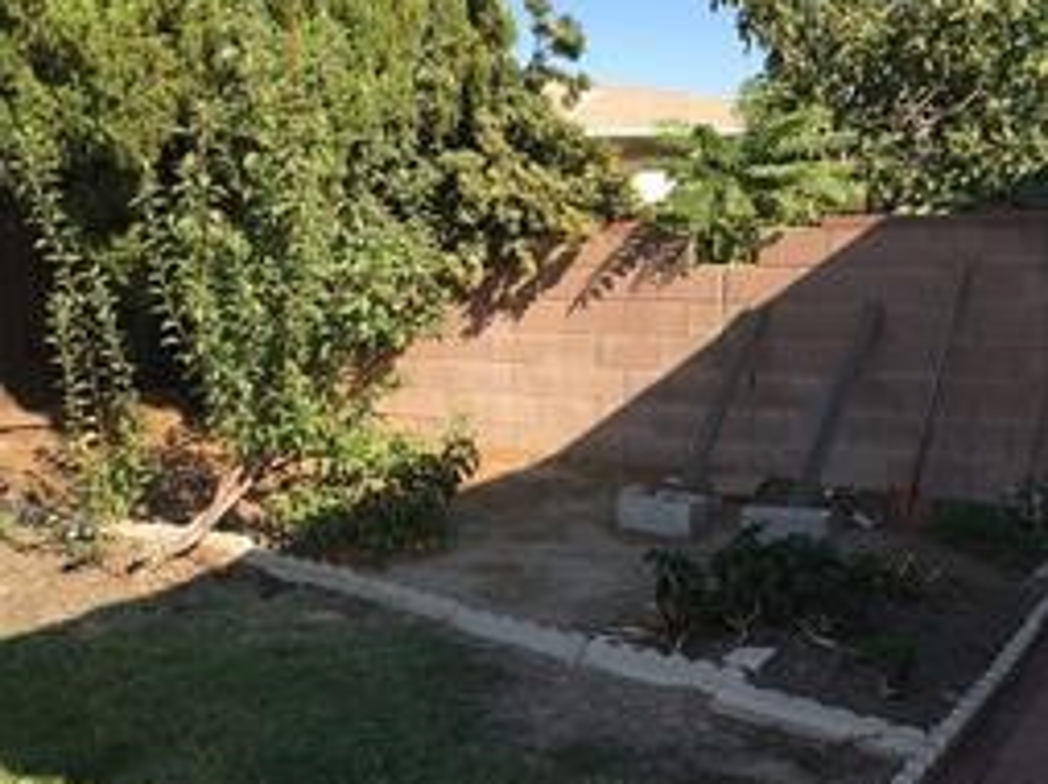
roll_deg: +1.0
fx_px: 1180
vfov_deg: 36.7
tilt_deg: -6.6
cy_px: 417
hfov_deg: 47.9
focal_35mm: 39
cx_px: 567
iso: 25
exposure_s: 1/569
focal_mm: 4.15
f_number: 2.2
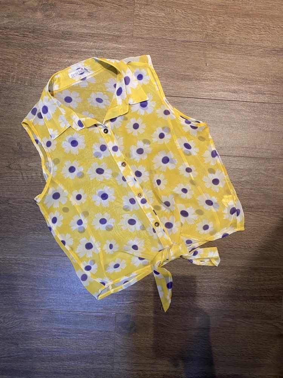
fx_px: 283
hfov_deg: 53.1
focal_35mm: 26
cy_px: 189
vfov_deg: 67.3
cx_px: 142
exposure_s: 1/50
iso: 125
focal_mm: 4.25
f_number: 1.8
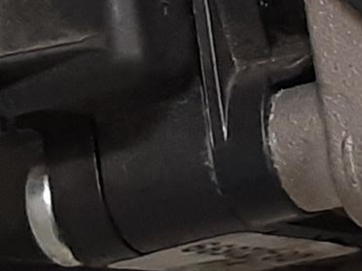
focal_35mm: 143
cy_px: -90
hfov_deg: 13.7
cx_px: 304
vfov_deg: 10.1
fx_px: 1495
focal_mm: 3.93
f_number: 1.7
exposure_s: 1/50
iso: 125
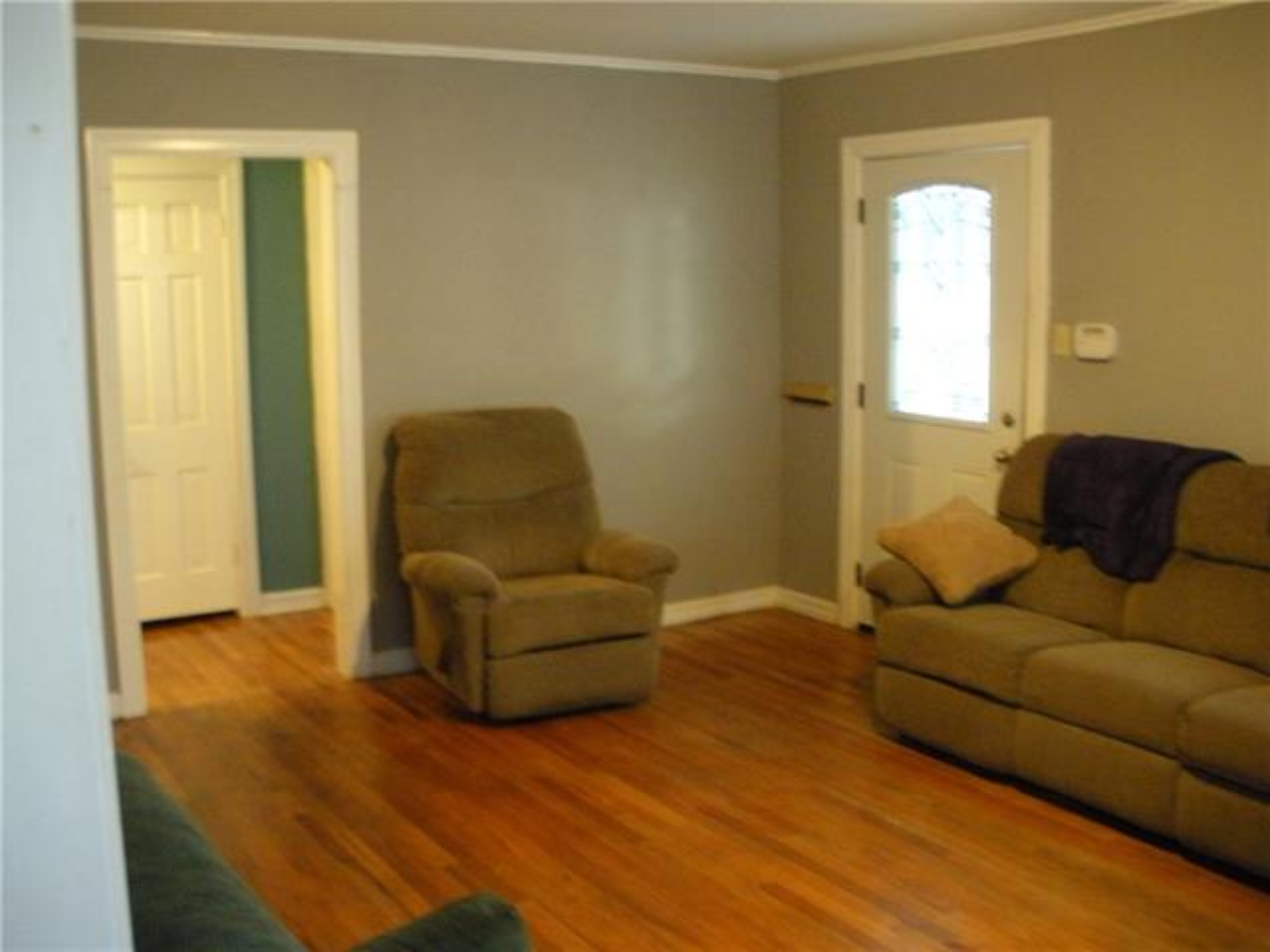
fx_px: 1321
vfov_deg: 39.7
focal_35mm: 36
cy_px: 476
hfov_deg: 51.4
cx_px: 635
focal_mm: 6.3
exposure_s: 1/8
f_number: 3.5
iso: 524
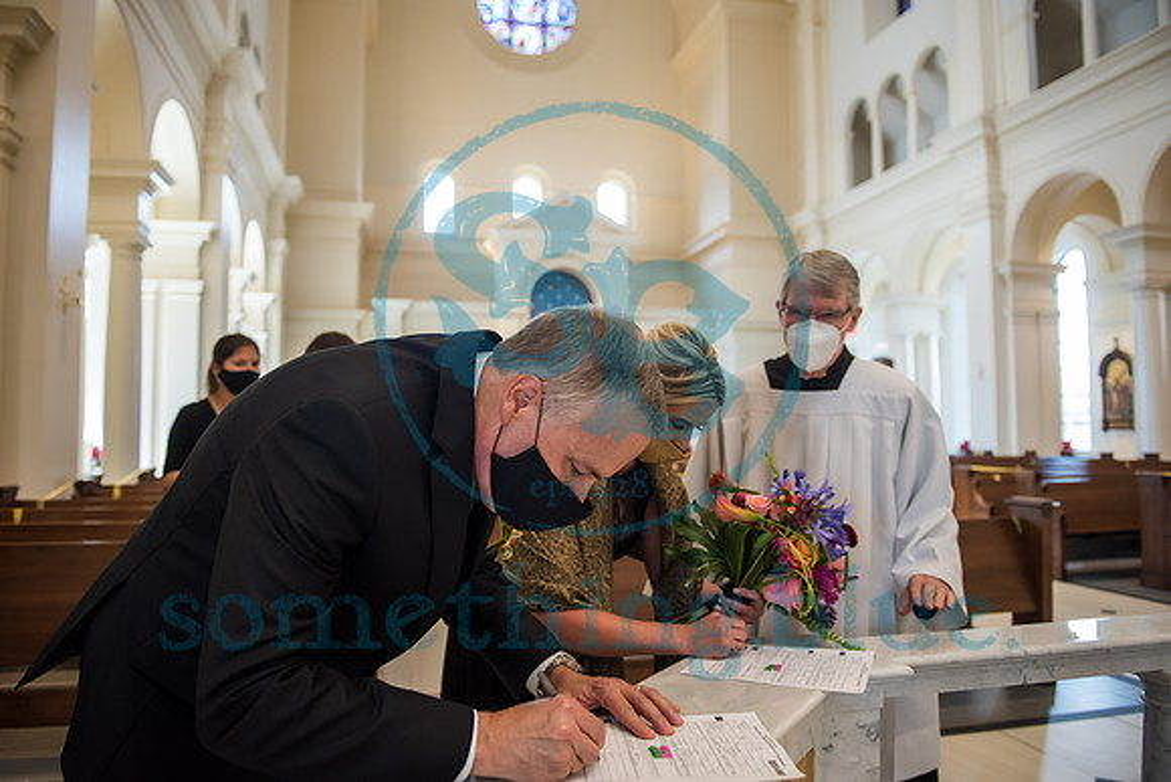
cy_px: 391
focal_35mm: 25
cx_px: 571
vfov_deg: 51.2
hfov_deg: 71.4
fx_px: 815
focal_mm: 24
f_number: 2.8
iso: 1000
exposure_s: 1/200
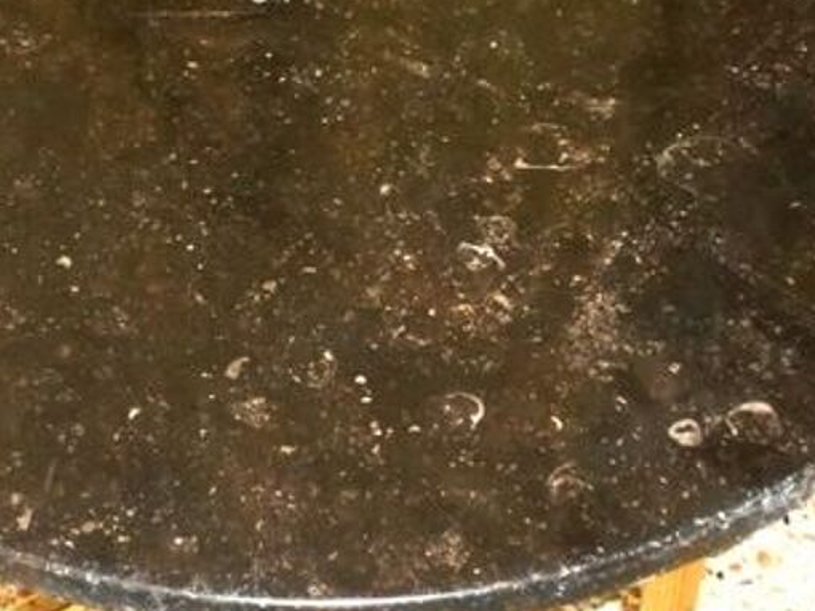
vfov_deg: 12.9
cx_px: 263
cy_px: 107
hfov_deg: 17.2
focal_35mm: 114
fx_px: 2685
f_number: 4.9
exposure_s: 1/60
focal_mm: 10
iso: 1600
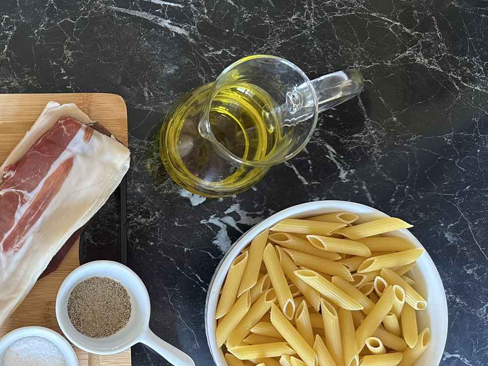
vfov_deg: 31.1
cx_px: 39
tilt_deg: -89.1
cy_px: 259
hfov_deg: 38.1
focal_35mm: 46
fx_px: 648
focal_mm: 6.86
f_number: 1.78
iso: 250
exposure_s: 1/60
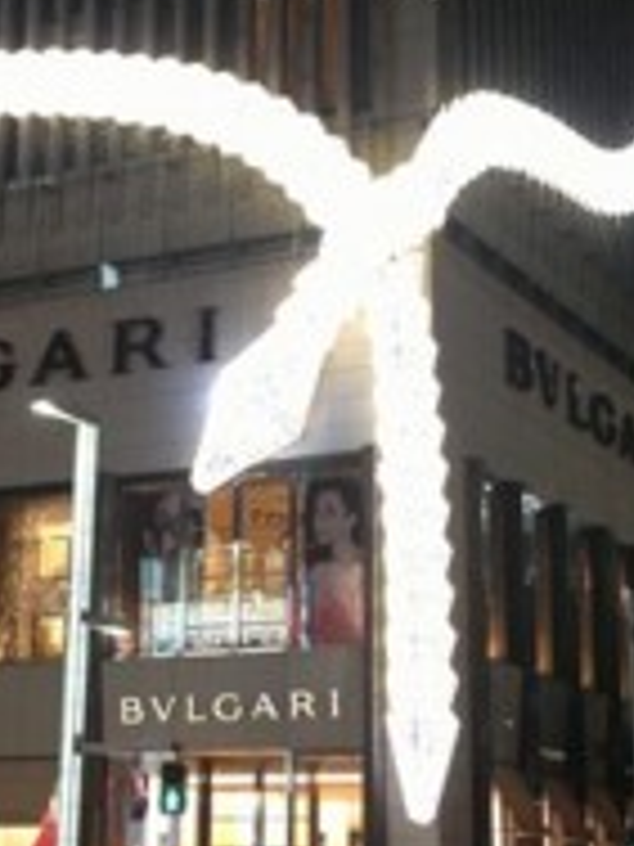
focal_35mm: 79
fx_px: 1929
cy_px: 266
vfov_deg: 24.6
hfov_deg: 18.6
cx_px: 234
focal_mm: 4.13
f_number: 2.4
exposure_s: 1/20
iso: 125
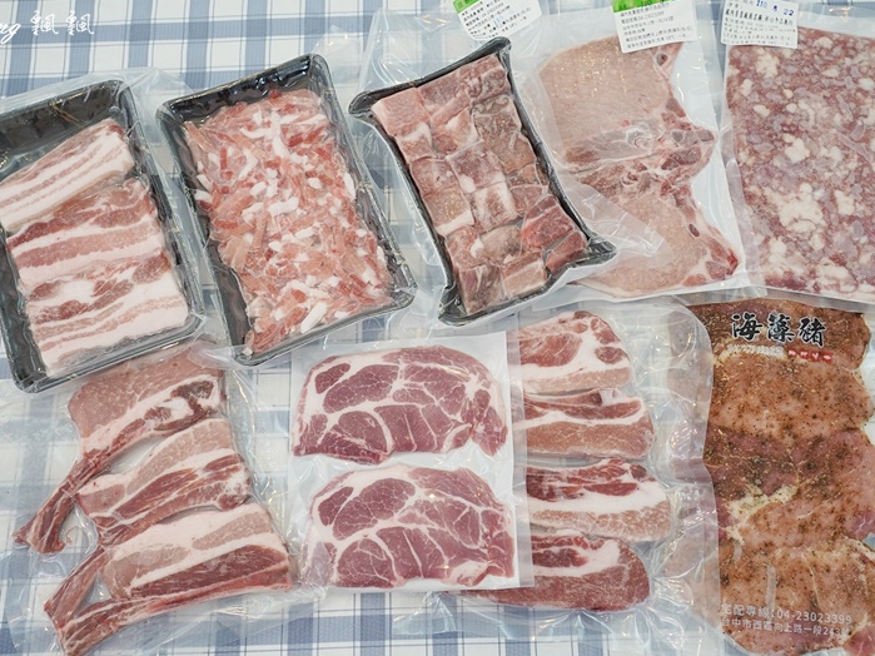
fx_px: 834
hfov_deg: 55.4
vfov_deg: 42.9
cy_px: 326
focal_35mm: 33
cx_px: 438
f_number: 5.6
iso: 800
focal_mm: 30
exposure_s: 1/60
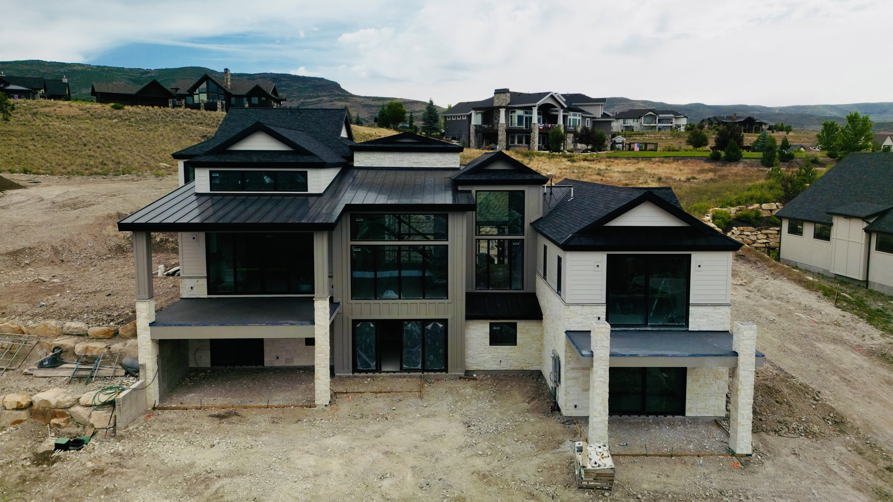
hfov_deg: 69.9
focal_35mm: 27
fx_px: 639
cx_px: 450
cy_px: 229
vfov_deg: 42.9
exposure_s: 1/1250
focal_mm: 6.72
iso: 200
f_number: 1.7
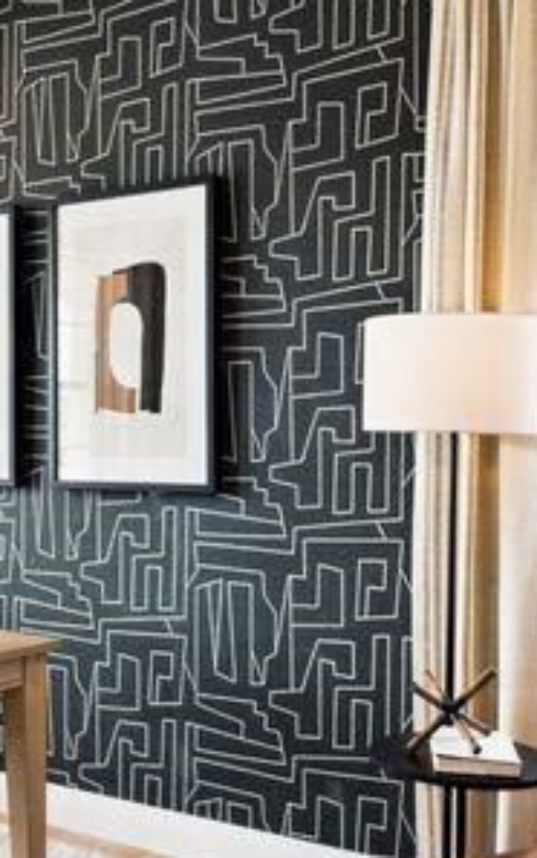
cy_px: 446
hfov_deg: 26.6
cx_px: 147
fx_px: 1122
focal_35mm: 48
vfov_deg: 41.8
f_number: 10
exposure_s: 1/80
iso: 500
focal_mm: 14
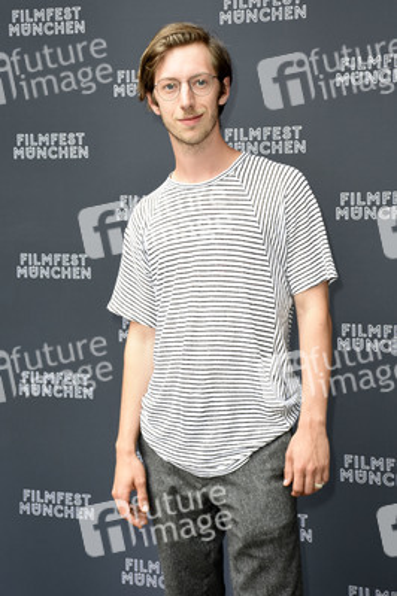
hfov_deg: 15.2
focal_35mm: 90
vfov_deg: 22.6
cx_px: 198
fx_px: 1491
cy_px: 298
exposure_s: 1/80
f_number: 6.3
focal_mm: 60
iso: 500
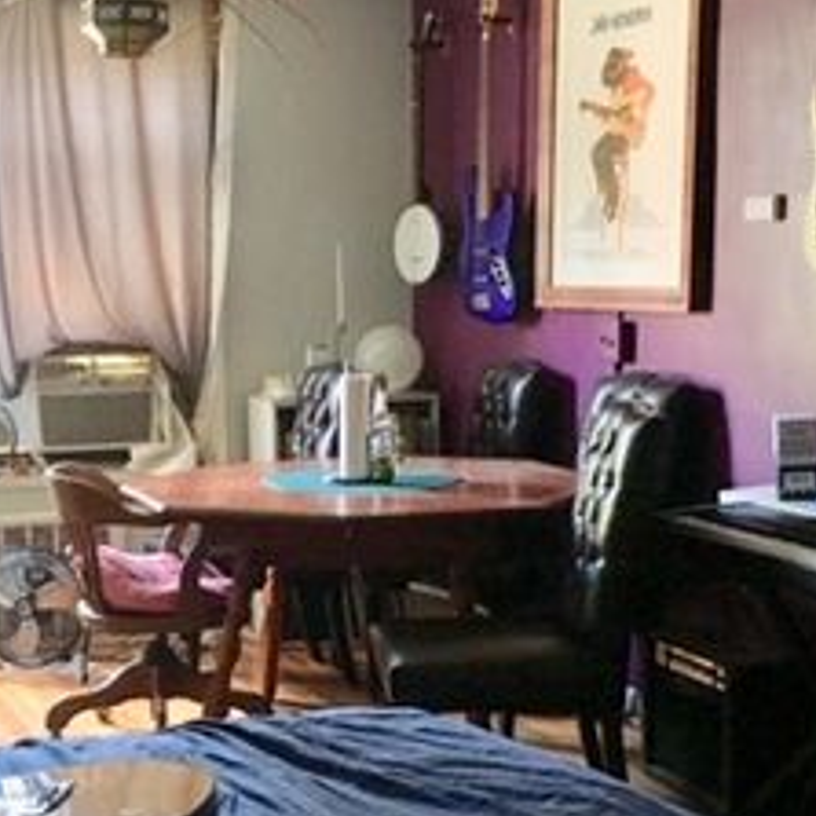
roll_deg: +0.8
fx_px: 1840
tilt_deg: -8.4
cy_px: 549
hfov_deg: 24.6
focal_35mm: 69
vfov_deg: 24.9
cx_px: 176
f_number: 2.2
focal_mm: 4.15
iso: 200
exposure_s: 1/20
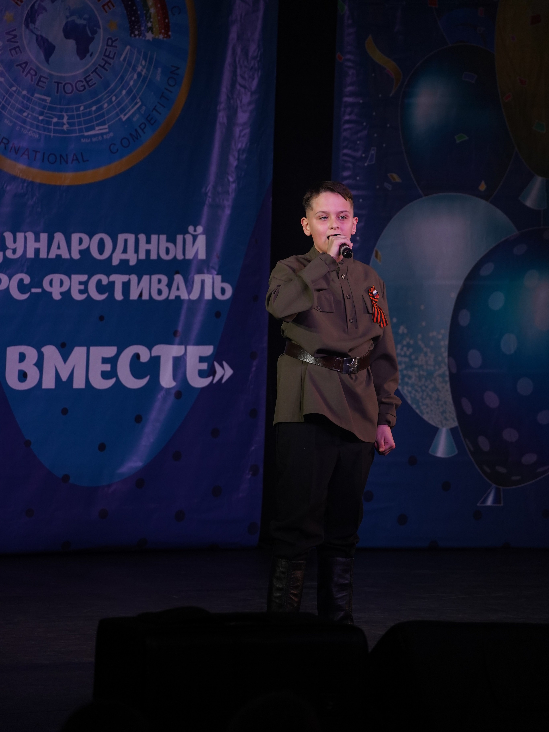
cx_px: 275
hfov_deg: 8.3
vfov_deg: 11.0
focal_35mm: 180
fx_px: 3806
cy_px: 341
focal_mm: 166
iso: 1600
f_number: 5.6
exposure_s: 1/250
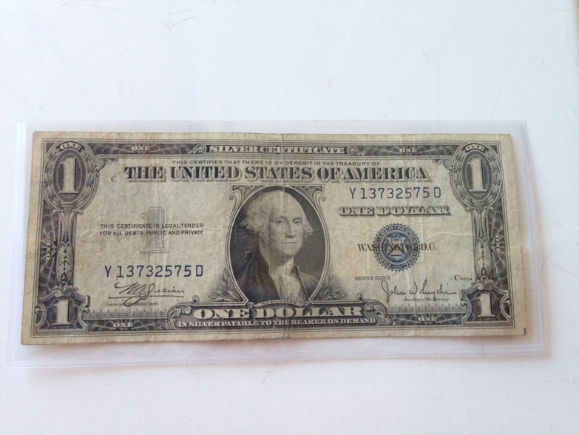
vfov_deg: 43.0
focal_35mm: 33
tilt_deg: -82.1
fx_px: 552
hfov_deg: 55.3
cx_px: 290
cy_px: 218
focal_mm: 4.12
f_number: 2.4
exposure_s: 1/20
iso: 160
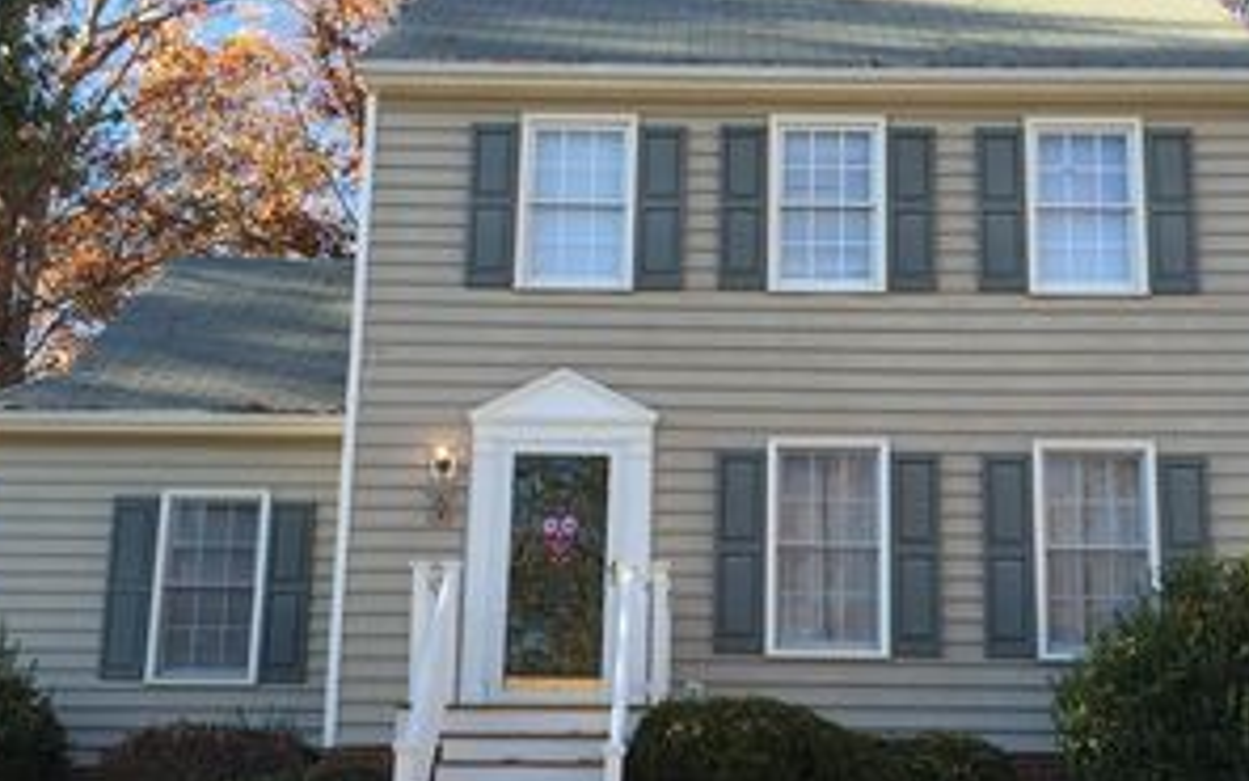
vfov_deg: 24.8
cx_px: 722
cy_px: 509
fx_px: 1770
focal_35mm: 52
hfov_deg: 38.8
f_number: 2.2
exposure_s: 1/363
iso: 32
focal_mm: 4.15
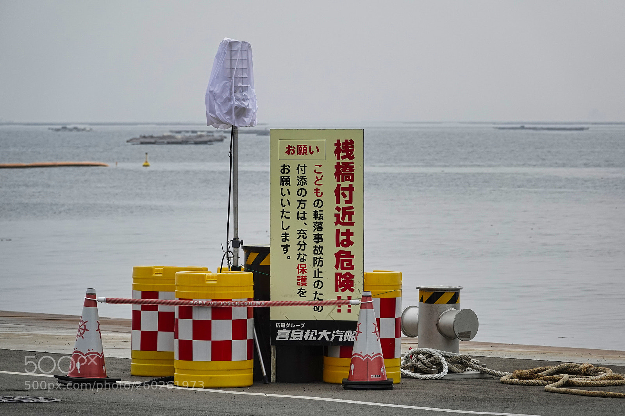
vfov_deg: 6.2
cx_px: 312
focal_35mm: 221
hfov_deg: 9.3
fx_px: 3836
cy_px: 208
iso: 100
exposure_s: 1/800
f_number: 4
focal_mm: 81.1
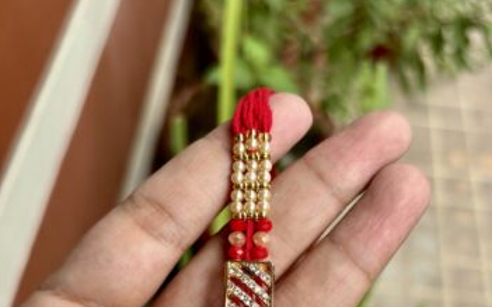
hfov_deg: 44.2
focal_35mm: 45
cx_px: 285
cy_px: 281
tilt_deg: -55.9
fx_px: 603
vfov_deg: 27.4
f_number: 1.6
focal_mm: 5.96
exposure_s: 1/189
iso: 40
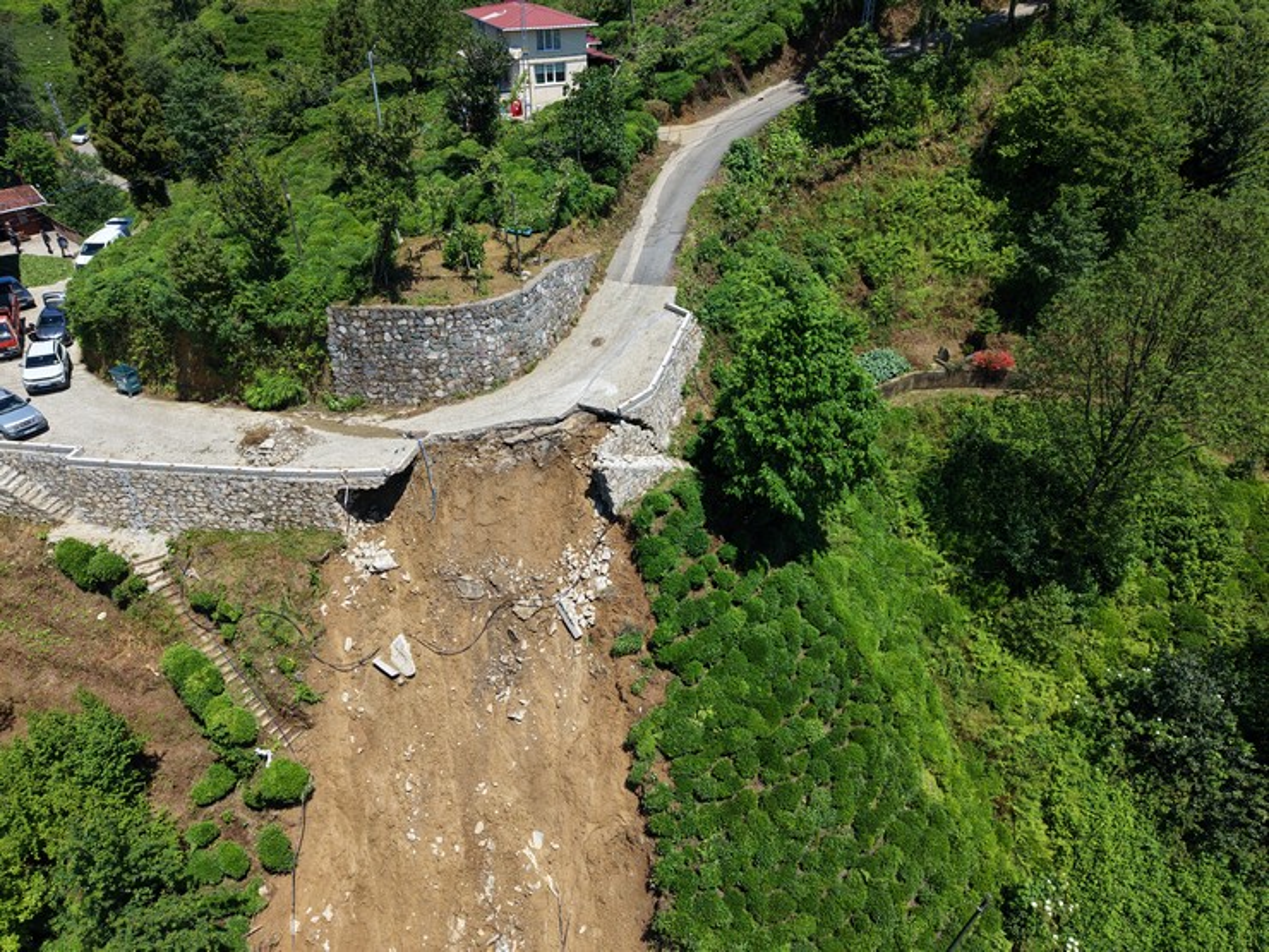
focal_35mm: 24
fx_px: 880
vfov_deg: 56.8
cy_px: 476
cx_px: 634
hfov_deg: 71.6
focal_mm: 8.67
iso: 150
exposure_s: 1/125
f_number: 1.8
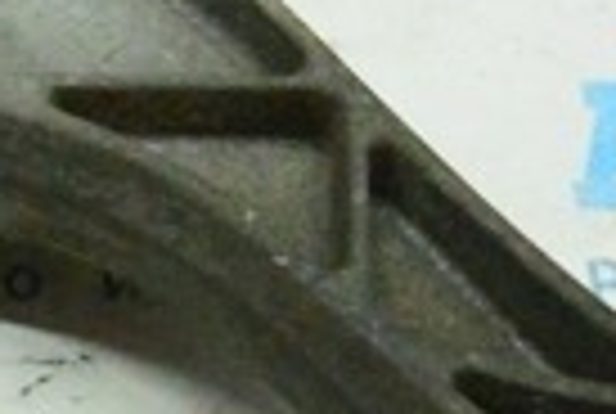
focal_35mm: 246
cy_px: -106
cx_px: -665
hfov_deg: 7.9
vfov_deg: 5.6
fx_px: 4218
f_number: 3.8
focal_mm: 22
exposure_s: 1/800
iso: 6400
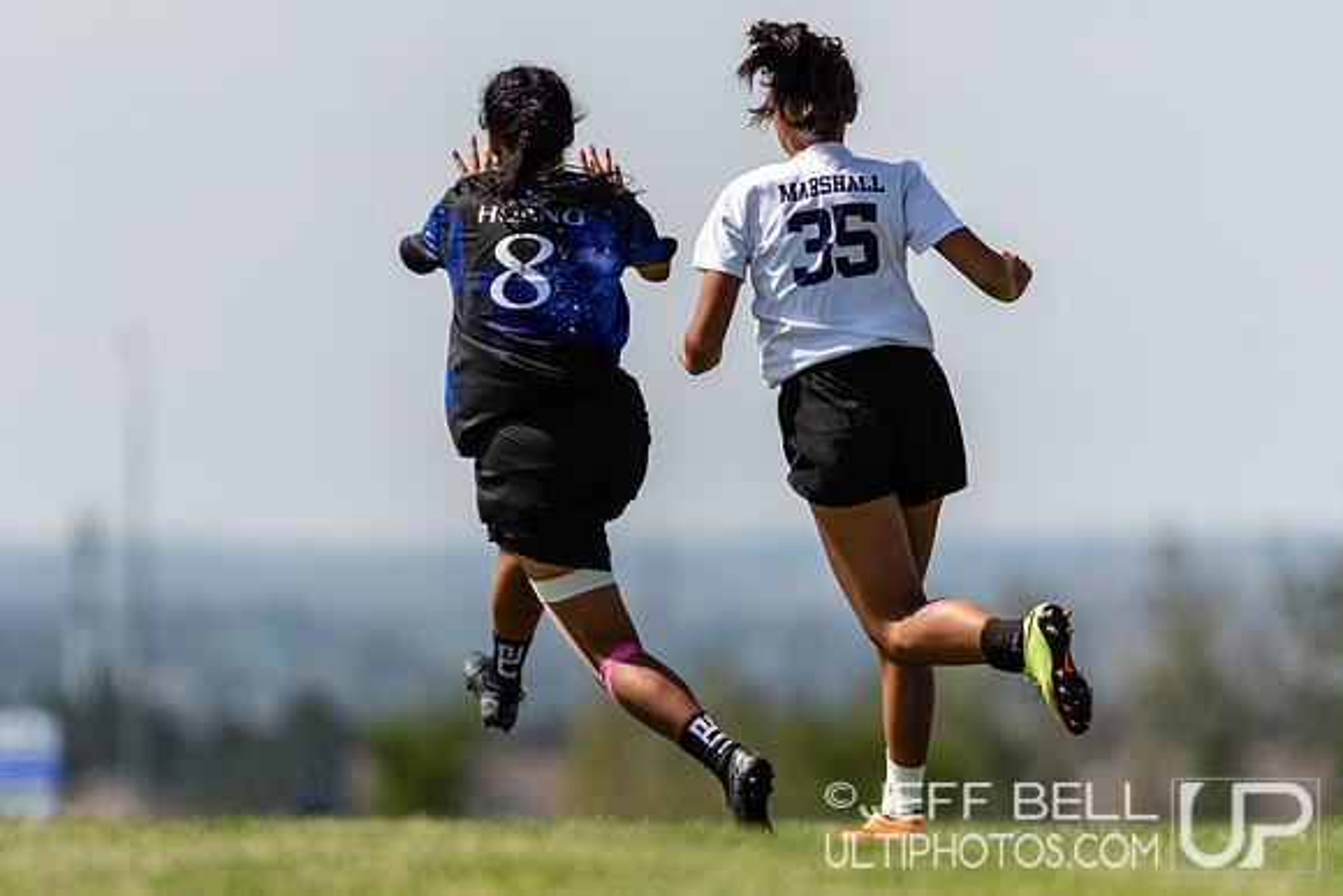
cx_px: 513
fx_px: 27675
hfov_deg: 2.8
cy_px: 357
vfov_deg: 1.9
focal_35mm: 742
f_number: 4
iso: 100
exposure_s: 1/1600
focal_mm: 400
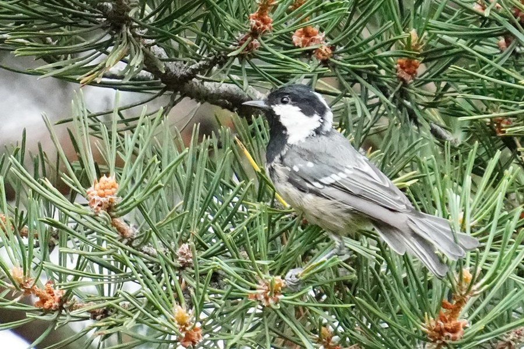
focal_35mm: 600
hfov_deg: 3.4
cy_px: 174
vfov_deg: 2.3
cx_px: 262
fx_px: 8733
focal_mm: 600
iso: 8000
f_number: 7.1
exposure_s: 1/2000
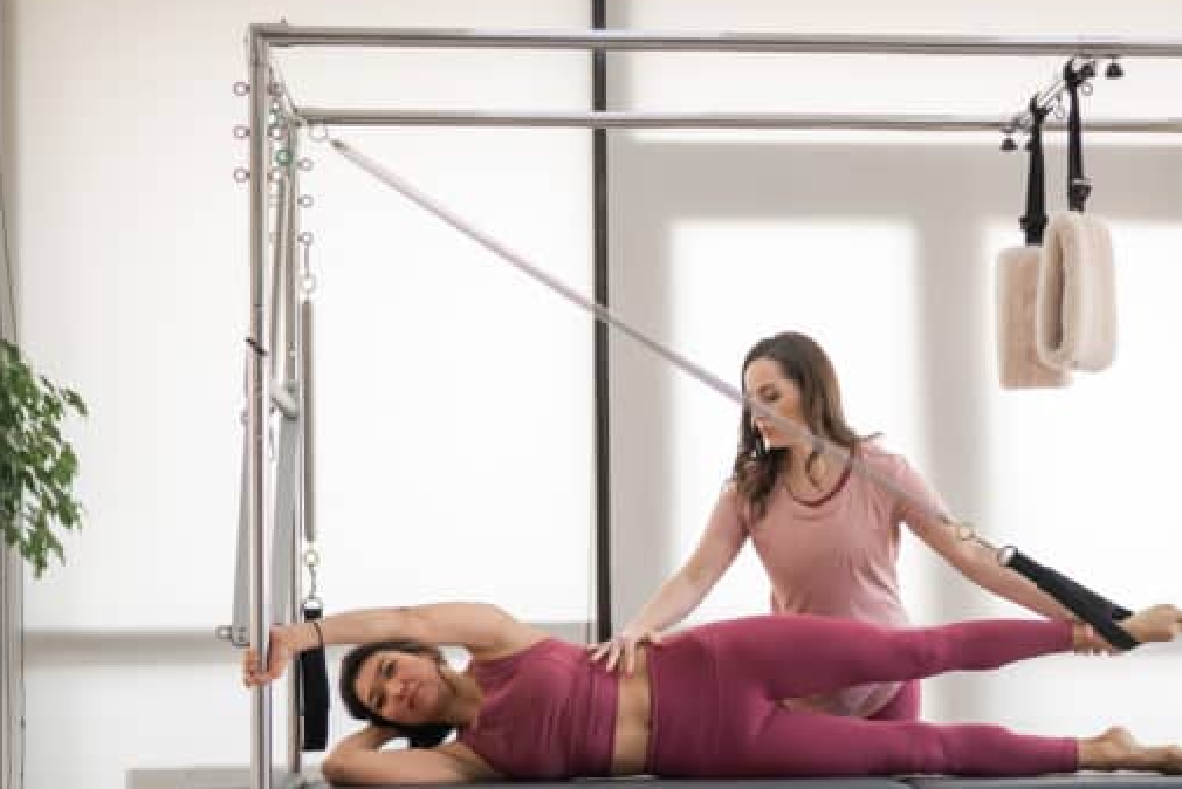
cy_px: 565
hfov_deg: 26.5
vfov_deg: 17.9
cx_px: 775
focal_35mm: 76
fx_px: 2496
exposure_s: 1/400
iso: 320
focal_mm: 50
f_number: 2.2
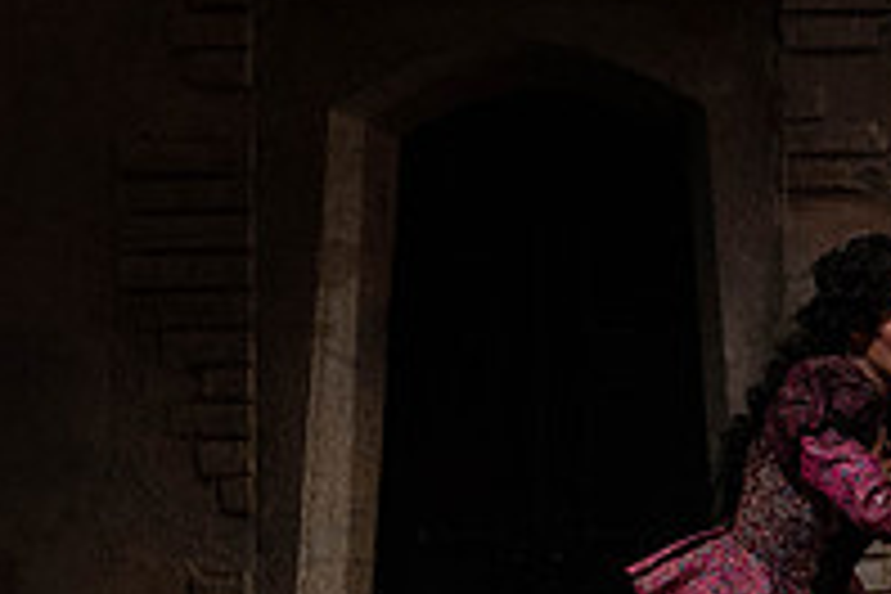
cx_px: 1292
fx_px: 10345
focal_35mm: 418
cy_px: 484
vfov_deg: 3.3
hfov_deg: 4.9
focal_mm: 143
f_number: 9
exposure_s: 1/250
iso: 3200
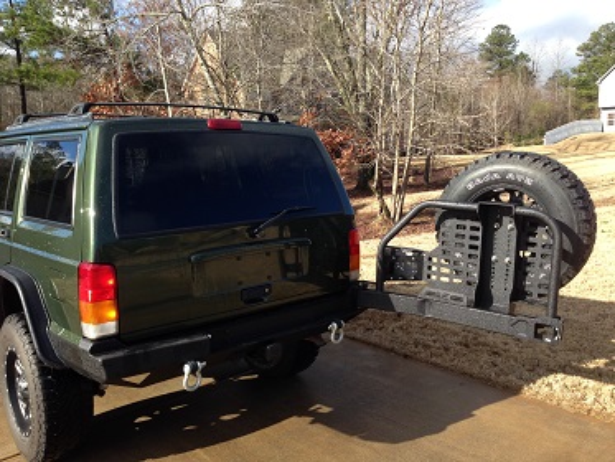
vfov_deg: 43.0
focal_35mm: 33
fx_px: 586
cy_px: 231
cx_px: 308
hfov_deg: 55.3
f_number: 2.4
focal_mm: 4.12
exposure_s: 1/523
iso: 50
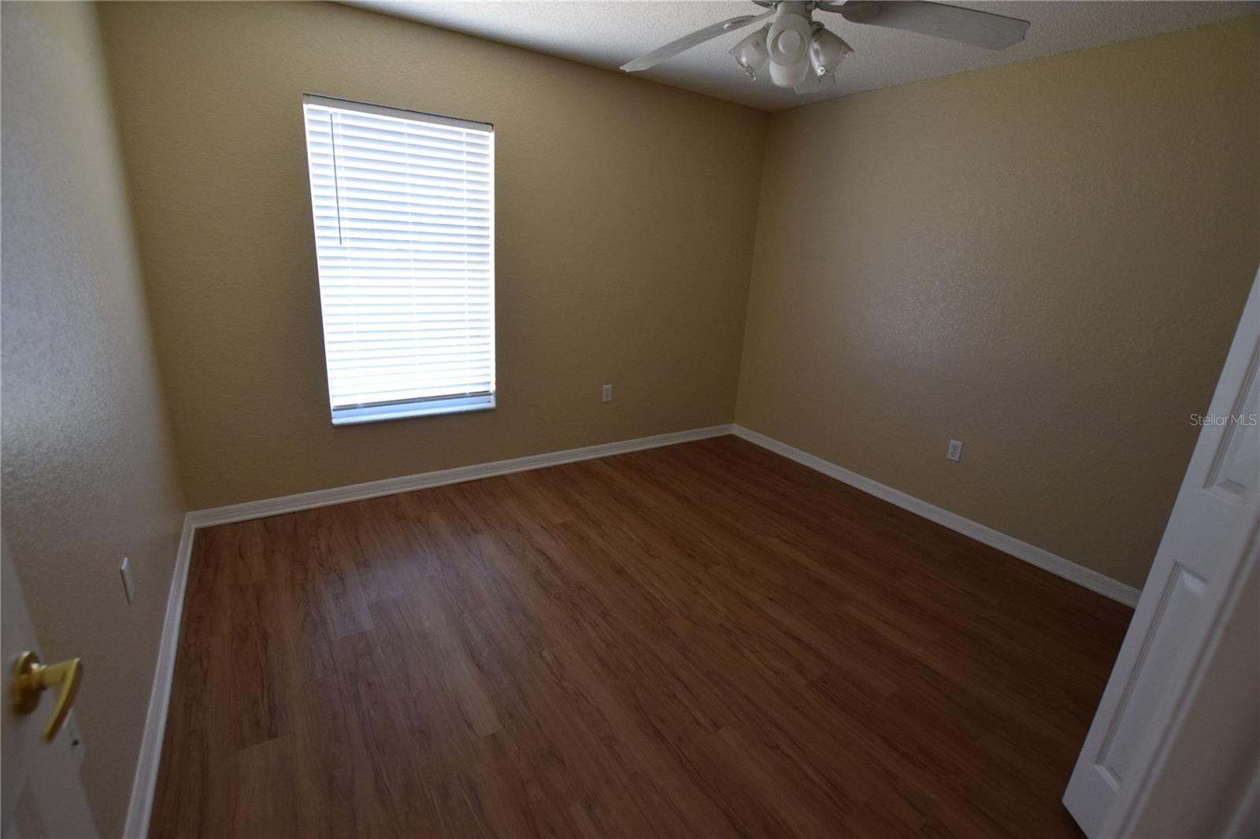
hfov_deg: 100.4
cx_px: 630
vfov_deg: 77.3
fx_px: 525
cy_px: 420
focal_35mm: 15
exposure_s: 1/100
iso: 1600
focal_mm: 10
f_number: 5
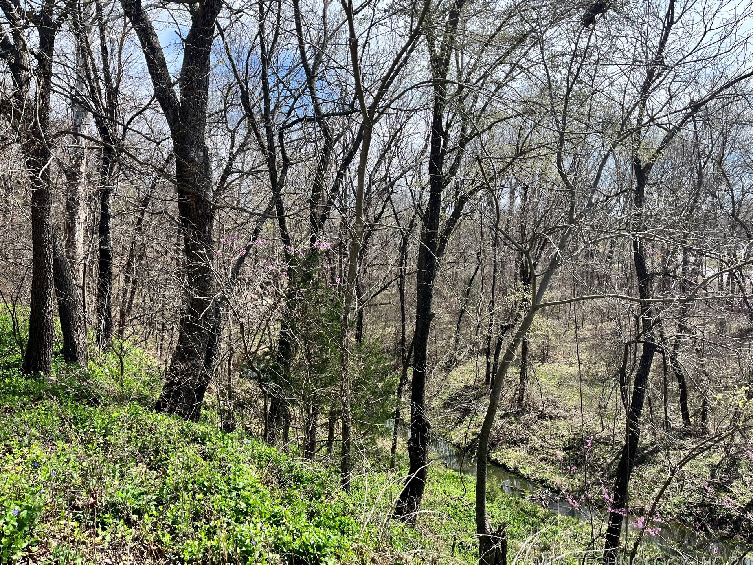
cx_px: 385
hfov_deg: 65.3
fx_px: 587
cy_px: 284
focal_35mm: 27
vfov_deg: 51.4
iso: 50
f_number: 1.6
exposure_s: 1/1422
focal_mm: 5.1
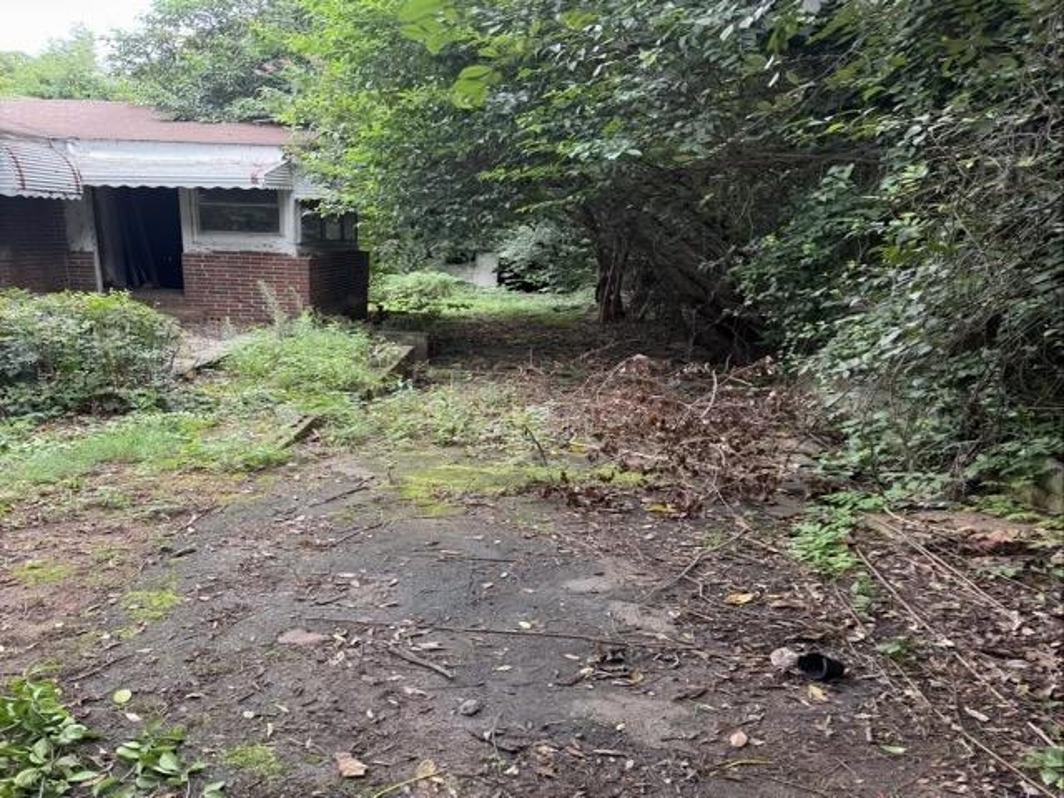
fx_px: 738
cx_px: 532
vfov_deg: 56.8
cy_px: 399
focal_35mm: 24
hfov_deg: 71.6
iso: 100
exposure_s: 1/121
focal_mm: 6.76
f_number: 1.78
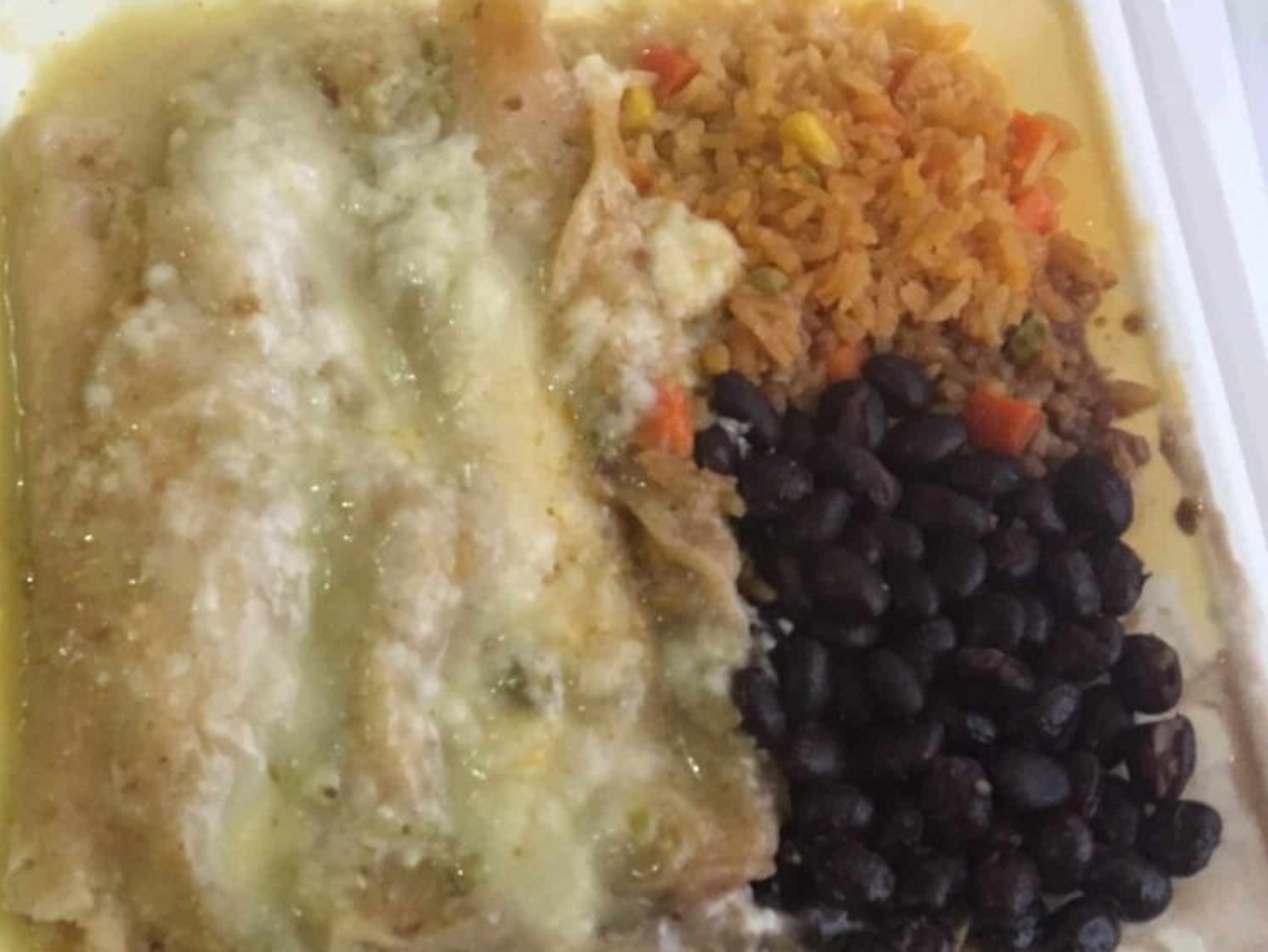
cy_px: 583
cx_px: 395
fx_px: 1466
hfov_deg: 45.9
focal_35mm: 40
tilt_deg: -68.4
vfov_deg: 35.8
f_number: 2.2
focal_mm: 4.15
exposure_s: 1/30
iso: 250
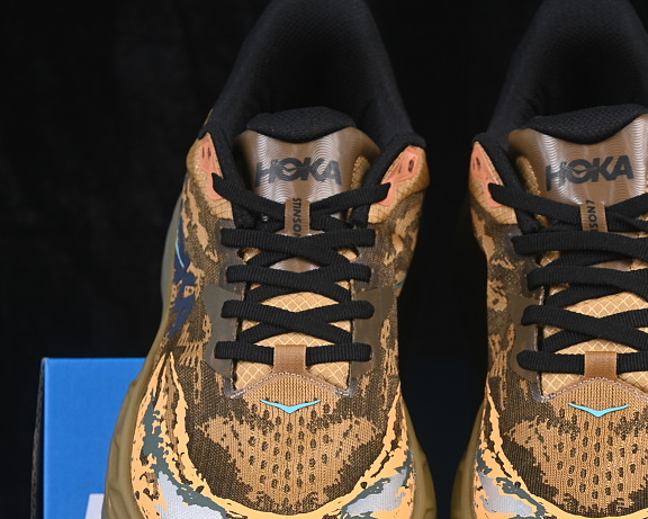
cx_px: 461
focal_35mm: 132
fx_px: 2532
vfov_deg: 11.7
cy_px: 387
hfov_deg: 14.5
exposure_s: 1/80
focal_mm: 50
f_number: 7.1
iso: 160
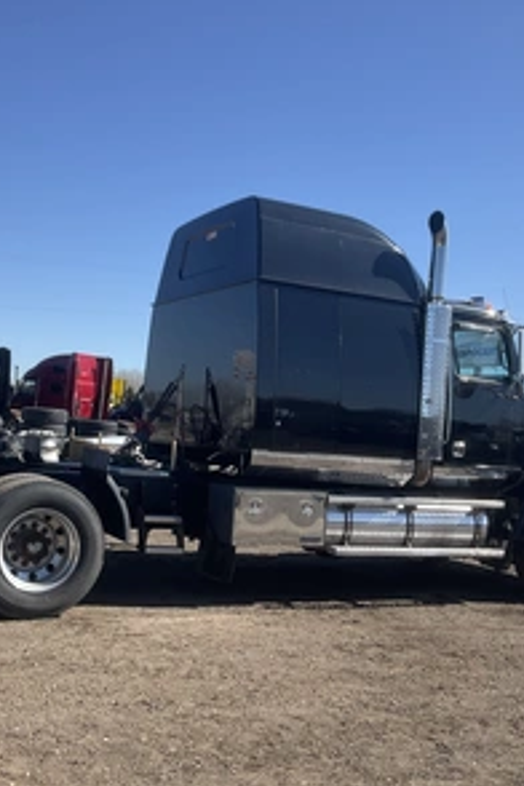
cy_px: 396
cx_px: 214
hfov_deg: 32.5
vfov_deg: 47.4
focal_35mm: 41
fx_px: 895
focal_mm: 3
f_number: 1.8
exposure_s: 1/1412
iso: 25
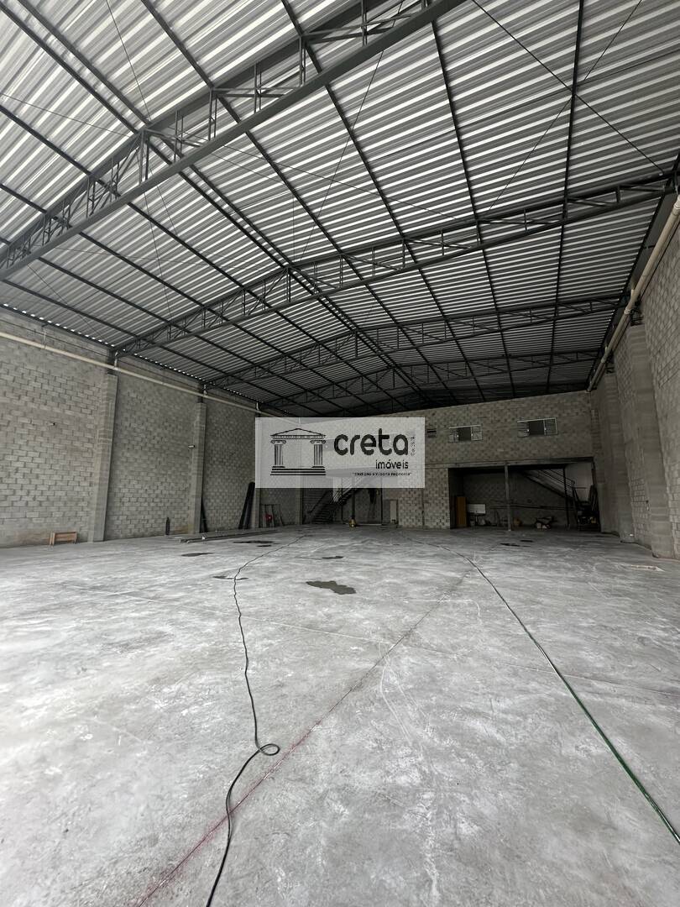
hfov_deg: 85.7
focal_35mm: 14
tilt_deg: +8.0
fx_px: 367
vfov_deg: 102.1
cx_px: 340
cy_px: 454
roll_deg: -1.0
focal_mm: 2.22
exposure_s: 1/99
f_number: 2.2
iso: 160
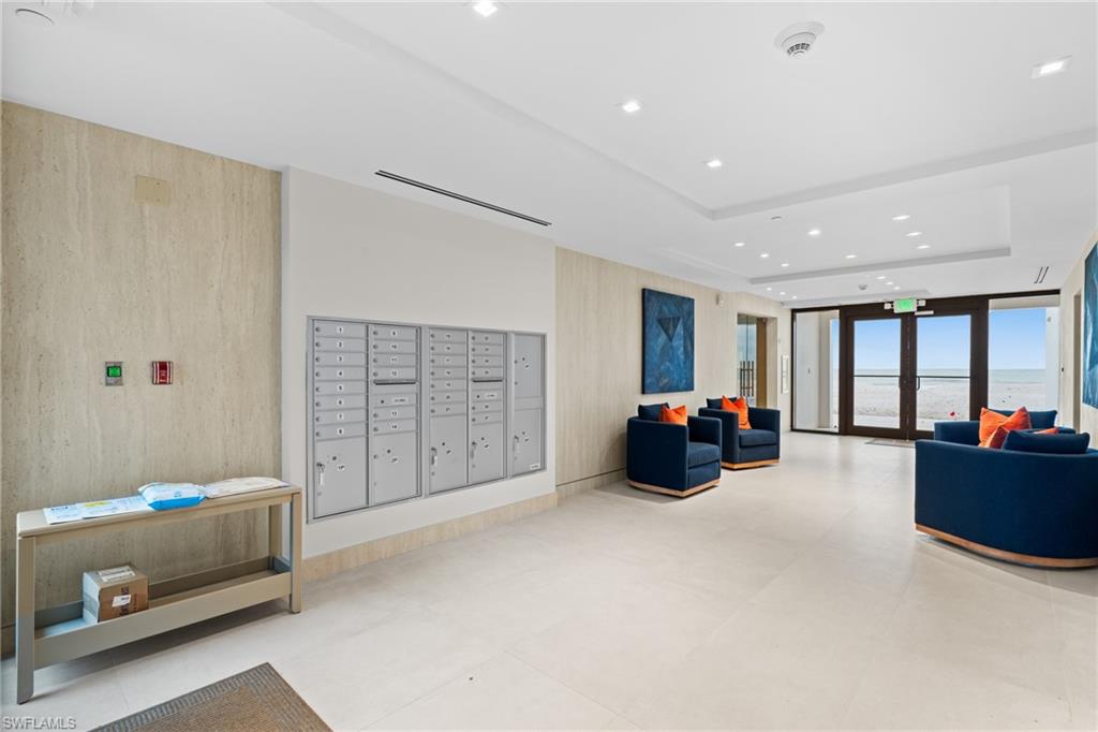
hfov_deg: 96.8
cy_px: 366
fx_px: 488
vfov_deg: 73.7
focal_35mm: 16
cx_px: 549
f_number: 10
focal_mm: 16
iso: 200
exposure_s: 1/1.25
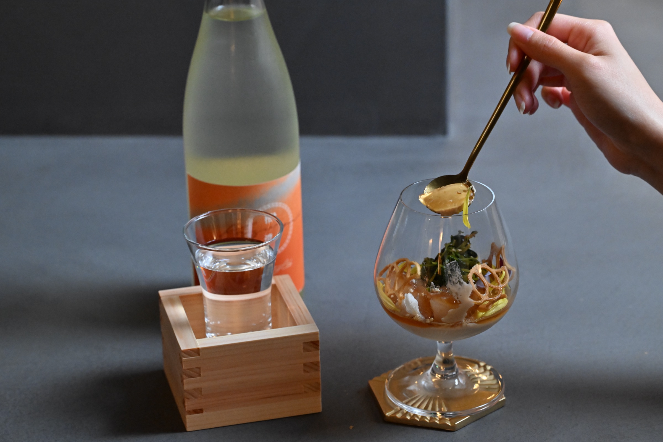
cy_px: 221
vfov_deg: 13.0
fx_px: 1934
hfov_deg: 19.5
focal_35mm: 105
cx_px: 332
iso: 5000
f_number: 7.1
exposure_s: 1/80
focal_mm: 105
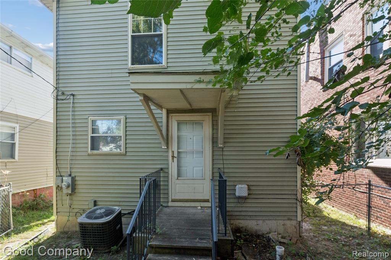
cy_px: 130
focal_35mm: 16
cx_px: 196
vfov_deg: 72.0
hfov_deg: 95.0
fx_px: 179
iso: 400
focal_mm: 11
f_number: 8
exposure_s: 1/160
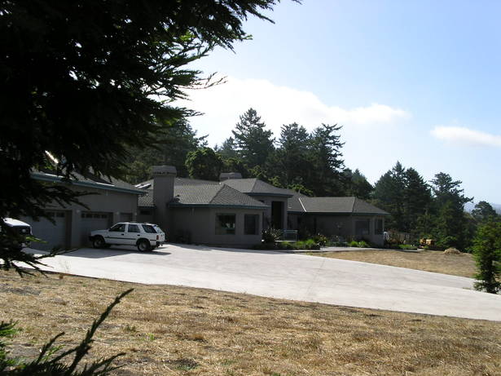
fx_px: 550
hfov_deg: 49.0
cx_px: 250
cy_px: 188
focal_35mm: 38
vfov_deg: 37.7
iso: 100
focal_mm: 7.8
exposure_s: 1/500
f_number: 5.6
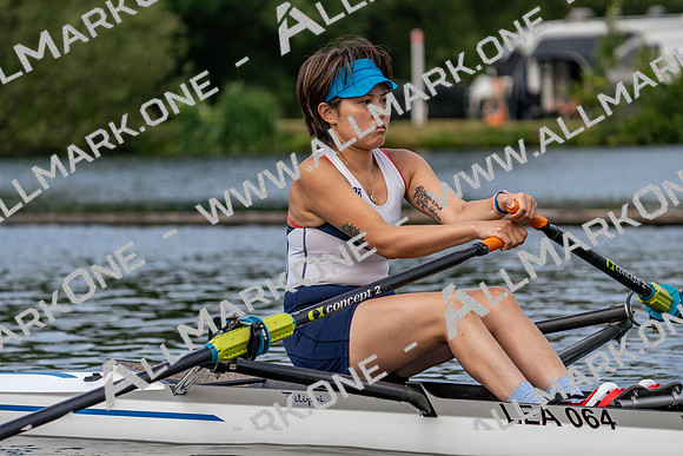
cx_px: 342
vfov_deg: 6.9
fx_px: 3795
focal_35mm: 200
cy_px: 228
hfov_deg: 10.3
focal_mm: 200
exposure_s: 1/1600
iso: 320
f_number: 5.6
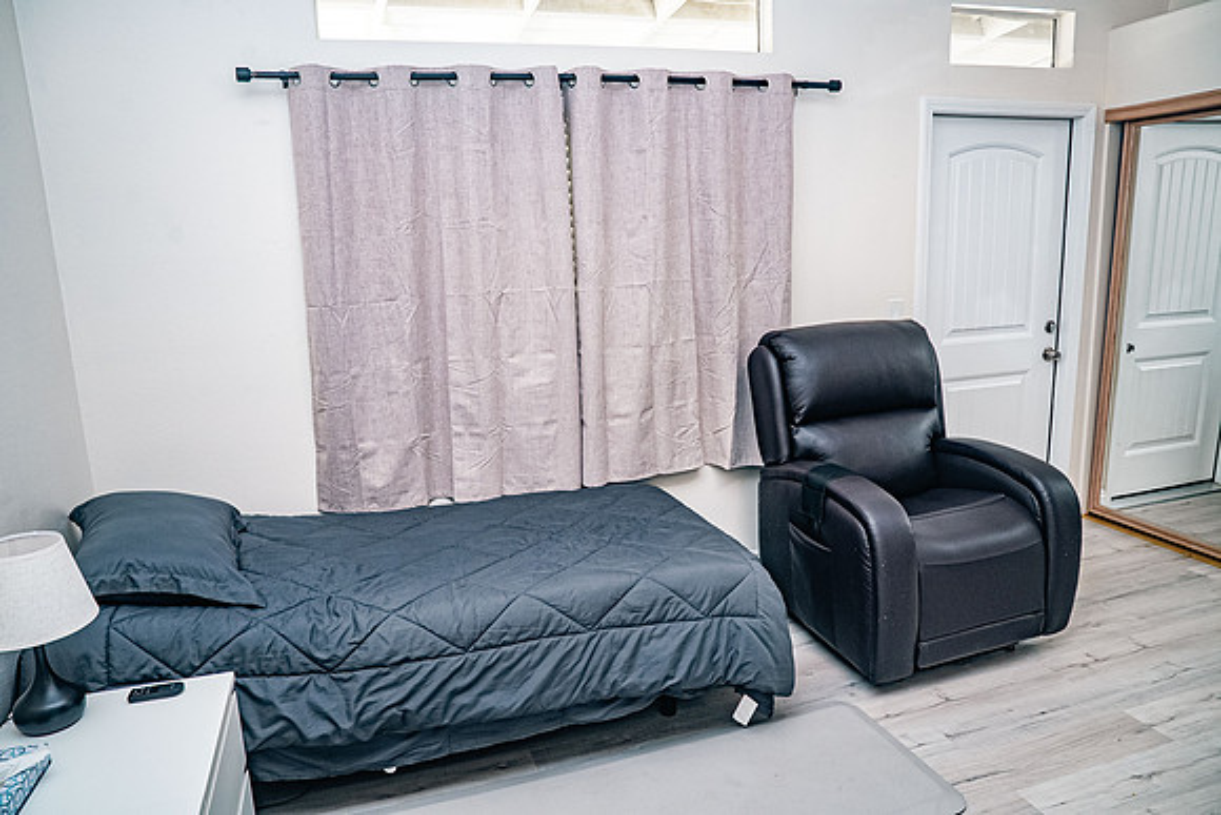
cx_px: 610
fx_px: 814
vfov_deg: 53.2
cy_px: 408
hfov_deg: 73.7
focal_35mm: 24
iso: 640
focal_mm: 24
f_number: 5.6
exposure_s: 1/100
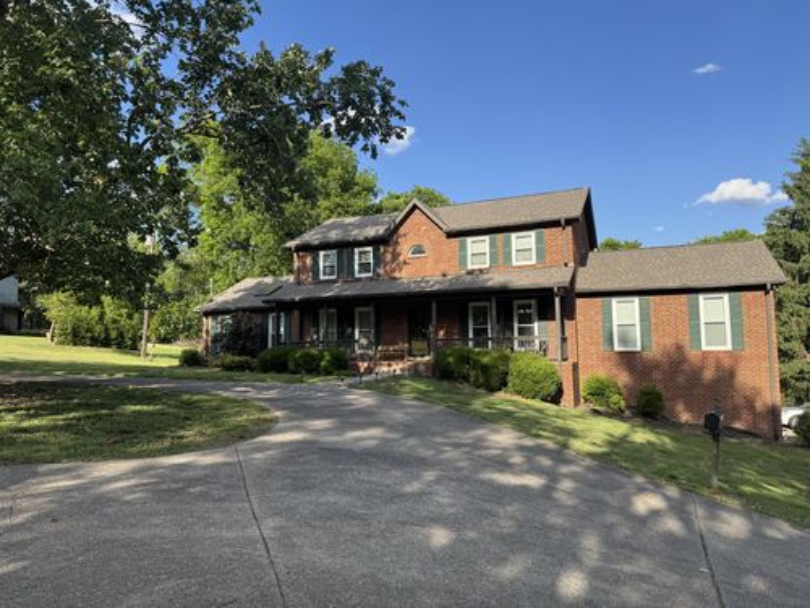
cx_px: 405
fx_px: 562
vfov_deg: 56.8
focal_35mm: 24
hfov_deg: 71.6
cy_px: 304
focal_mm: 6.76
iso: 80
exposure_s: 1/2252
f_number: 1.78
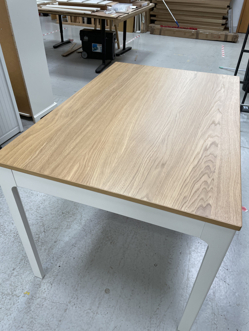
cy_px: 166
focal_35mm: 26
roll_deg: -0.1
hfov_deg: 53.1
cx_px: 124
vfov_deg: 67.3
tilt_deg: -37.1
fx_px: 249
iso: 64
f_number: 1.6
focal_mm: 4.2
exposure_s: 1/100
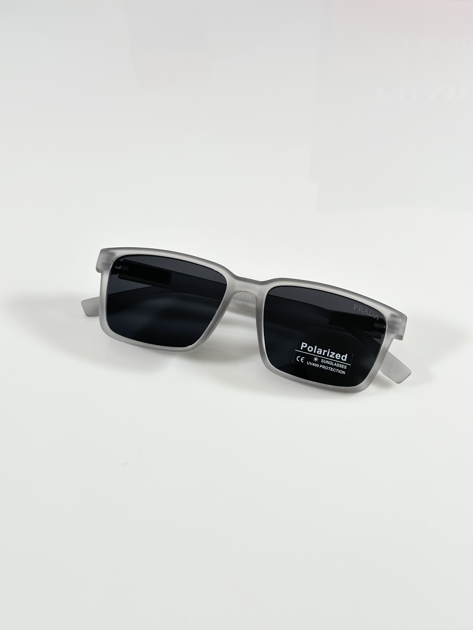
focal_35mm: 48
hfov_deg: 30.3
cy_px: 315
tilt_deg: -45.8
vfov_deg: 39.7
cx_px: 236
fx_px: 875
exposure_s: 1/100
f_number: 1.78
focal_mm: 6.86
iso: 80
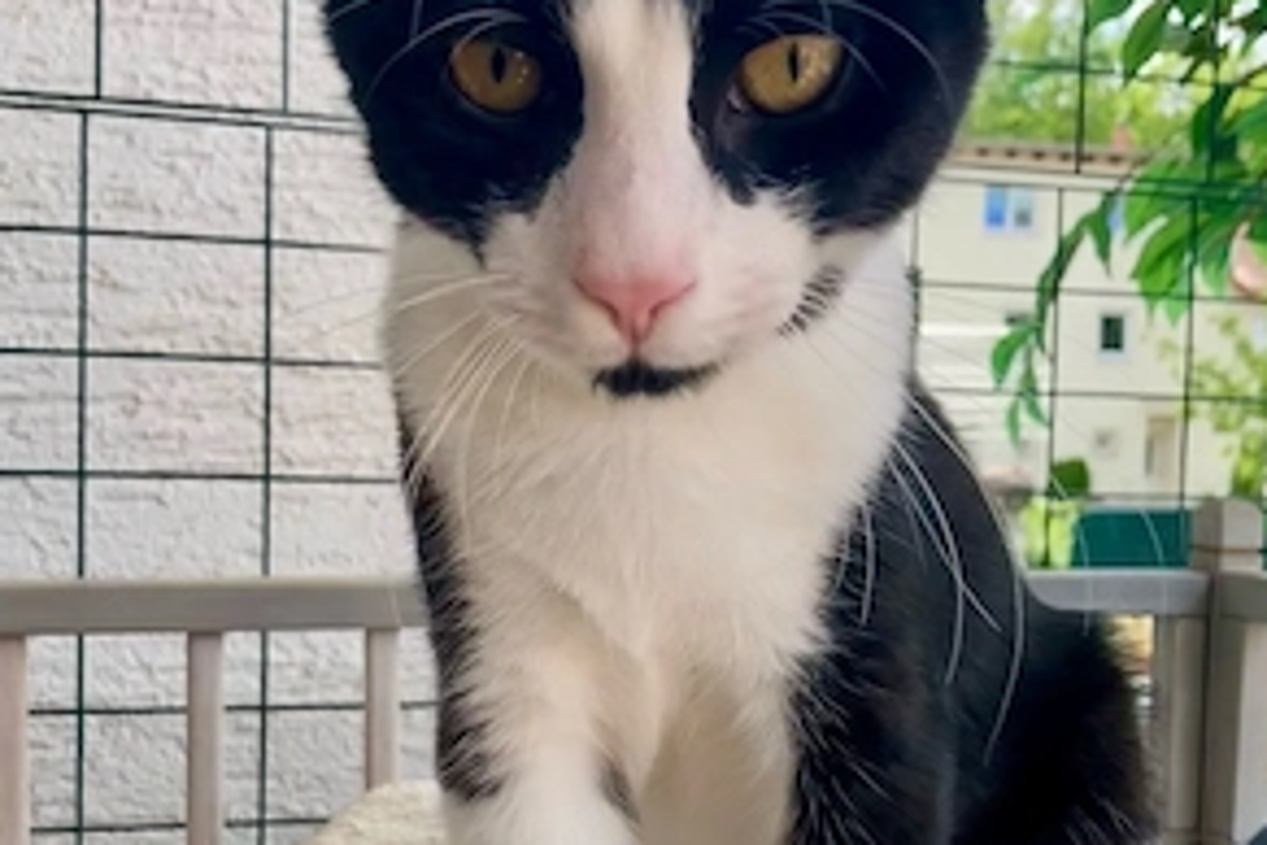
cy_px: 562
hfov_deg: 48.5
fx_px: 1408
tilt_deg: -1.1
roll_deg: +0.4
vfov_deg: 33.1
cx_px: 636
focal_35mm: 40
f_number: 1.8
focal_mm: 3.99
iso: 20
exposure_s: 1/365
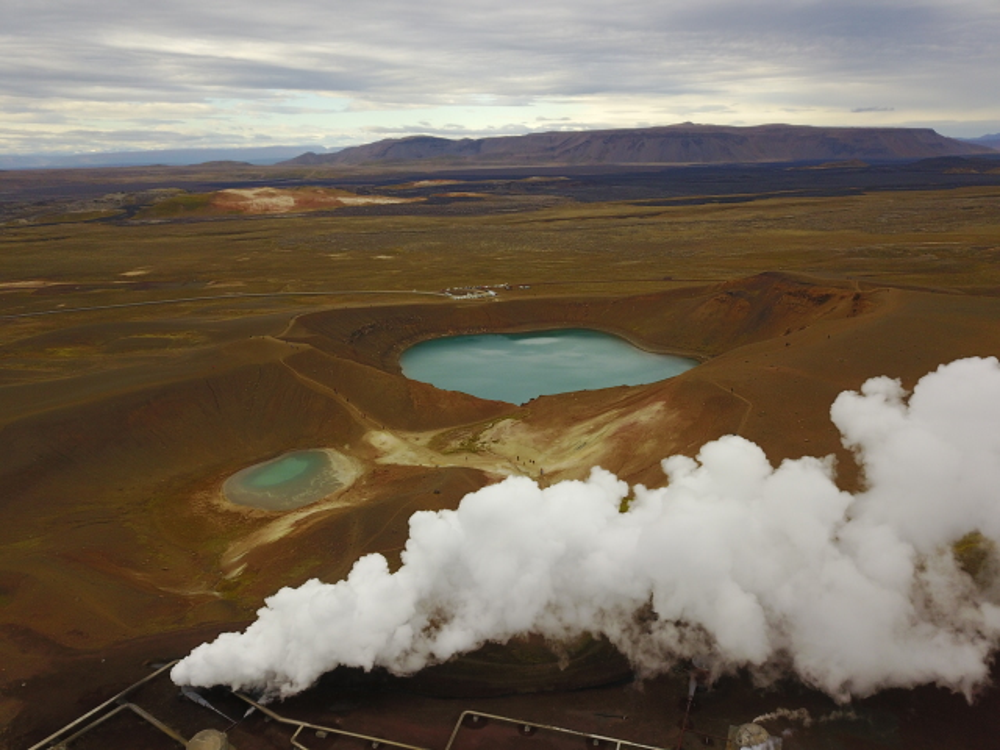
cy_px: 375
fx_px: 751
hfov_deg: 67.3
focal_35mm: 26
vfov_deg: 53.1
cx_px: 500
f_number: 2.2
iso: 116
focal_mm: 4.73
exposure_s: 1/50
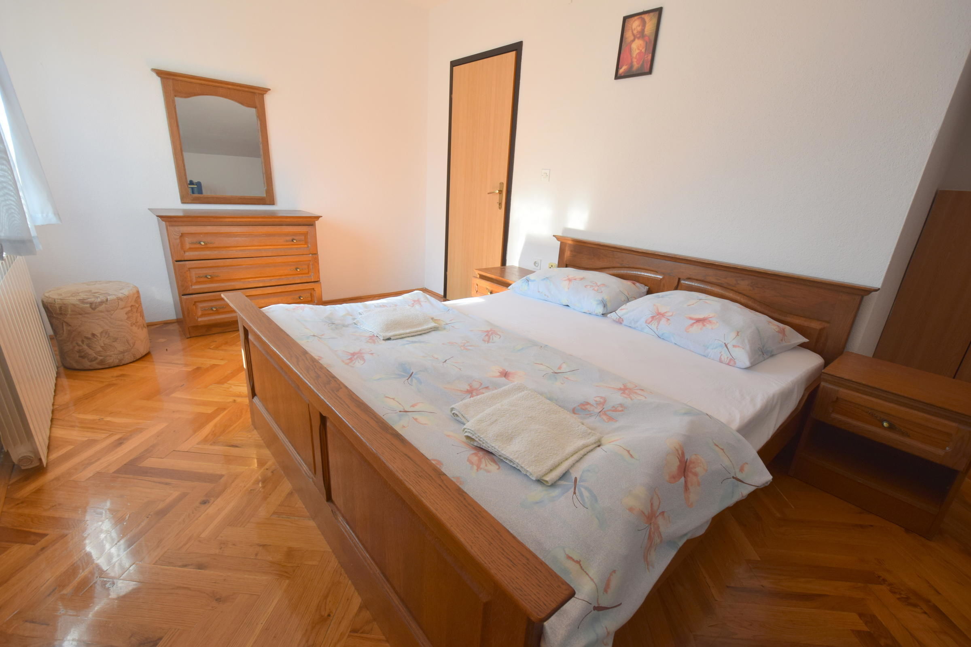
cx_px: 486
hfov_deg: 100.4
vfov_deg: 77.3
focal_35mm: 15
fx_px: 405
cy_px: 324
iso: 400
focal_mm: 10
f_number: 5
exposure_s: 1/100
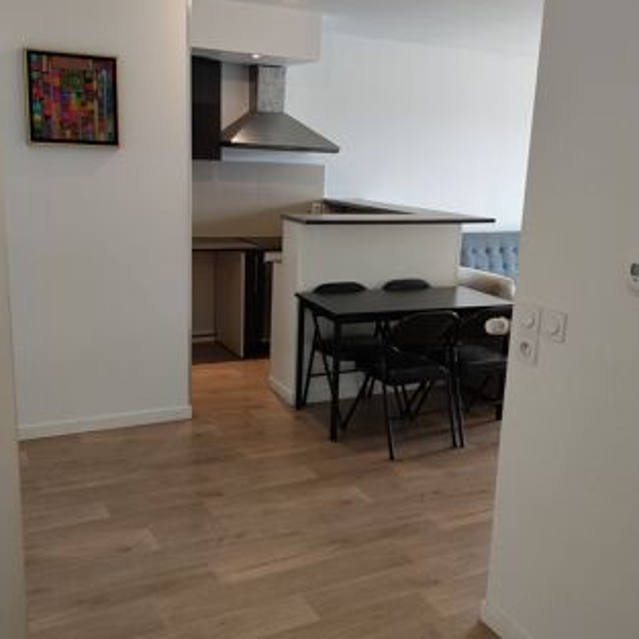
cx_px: 323
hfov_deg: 47.2
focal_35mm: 35
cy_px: 324
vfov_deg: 47.2
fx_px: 731
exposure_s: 1/50
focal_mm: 4.22
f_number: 1.8
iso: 100
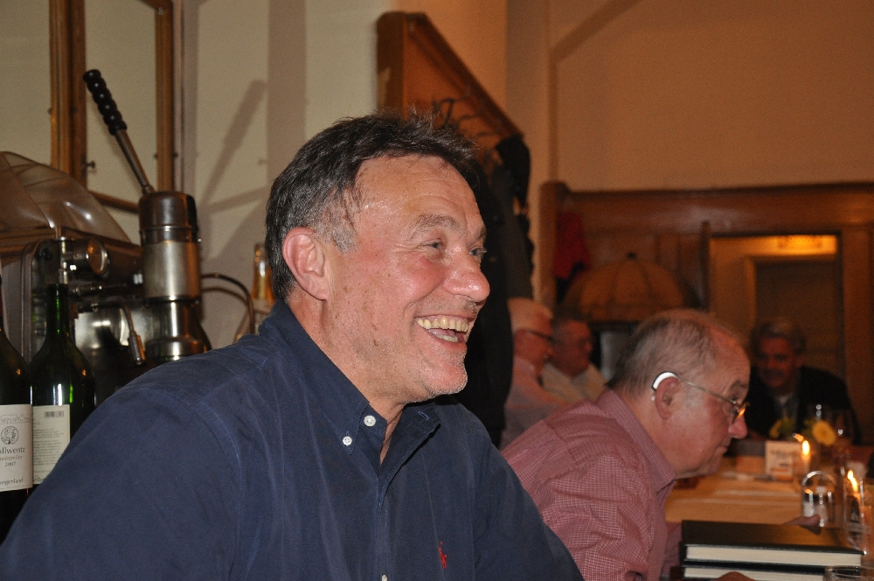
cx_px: 437
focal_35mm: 51
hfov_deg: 38.9
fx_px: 1237
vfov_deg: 26.4
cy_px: 290
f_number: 4.2
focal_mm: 34
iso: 800
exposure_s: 1/60
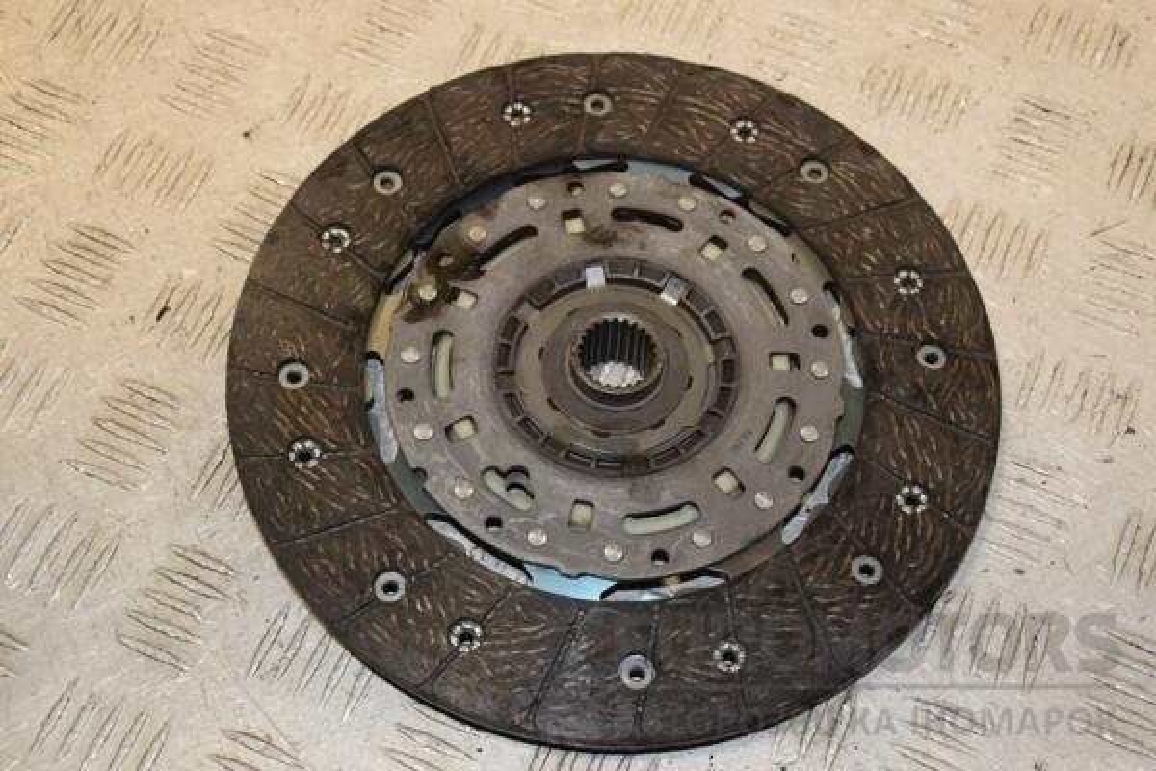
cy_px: 386
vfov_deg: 22.6
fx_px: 1927
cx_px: 578
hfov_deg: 33.4
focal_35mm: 60
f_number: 7.1
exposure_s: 1/200
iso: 800
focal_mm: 40
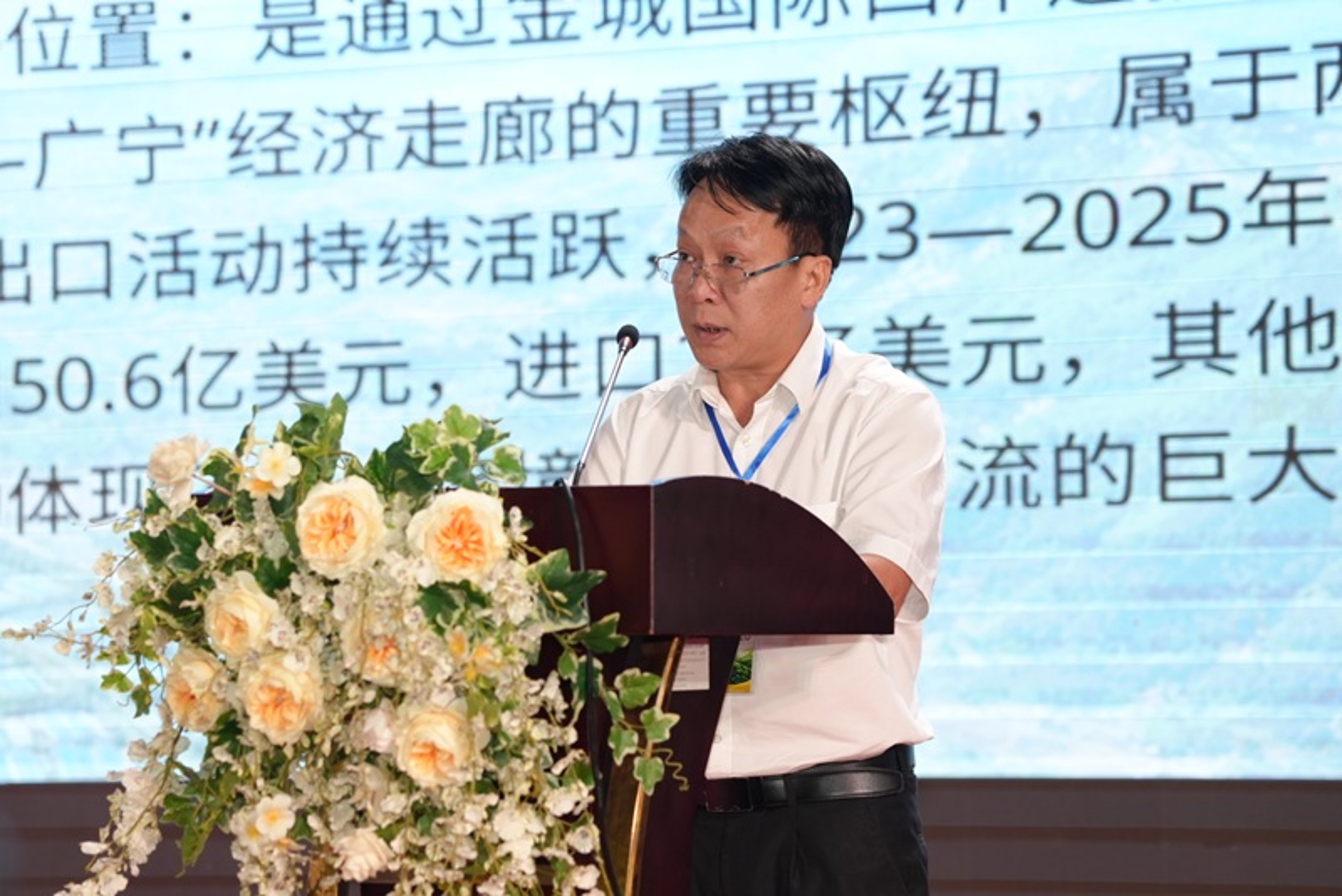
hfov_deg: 15.8
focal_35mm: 130
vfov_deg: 10.6
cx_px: 671
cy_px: 448
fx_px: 4848
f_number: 3.5
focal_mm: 87.1
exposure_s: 1/160
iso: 320
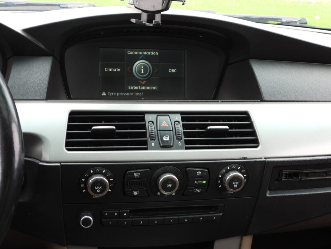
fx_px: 564
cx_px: 167
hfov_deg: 32.7
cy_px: 120
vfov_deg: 24.8
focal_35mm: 59
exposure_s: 1/30
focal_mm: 9.8
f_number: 3.5
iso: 160
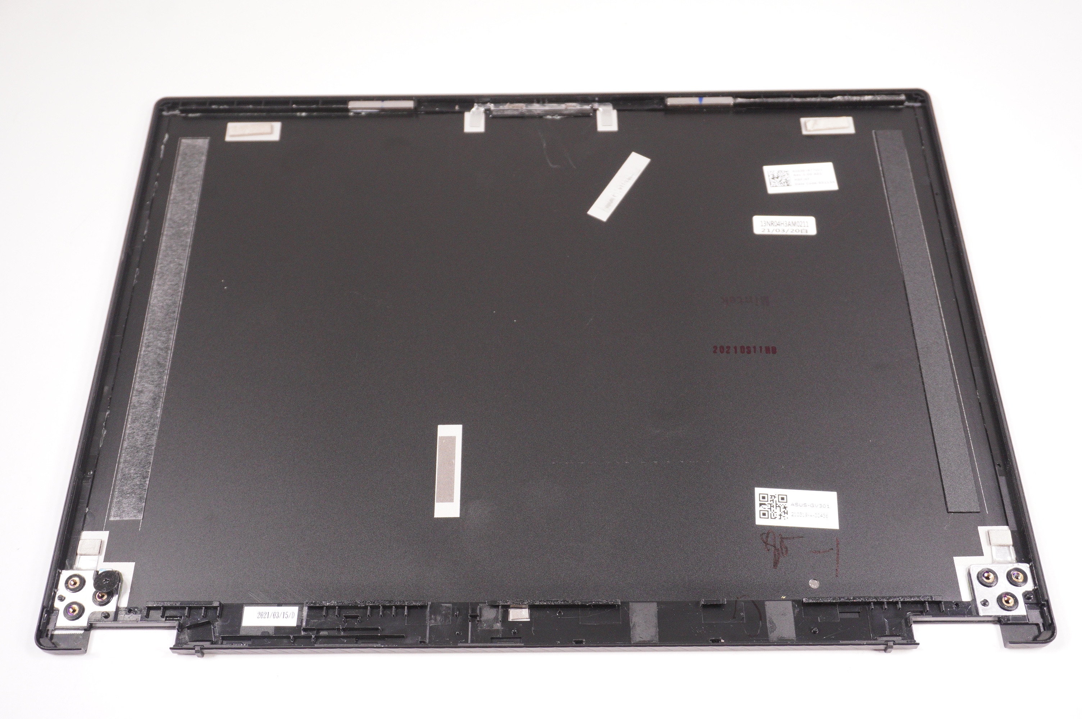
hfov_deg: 49.6
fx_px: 1171
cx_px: 541
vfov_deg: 34.1
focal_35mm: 39
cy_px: 360
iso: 1250
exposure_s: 1/320
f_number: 5.6
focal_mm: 26
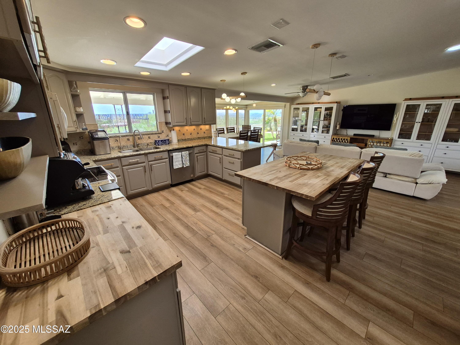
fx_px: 173
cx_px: 230
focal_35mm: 13
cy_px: 172
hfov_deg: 106.2
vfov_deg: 89.9
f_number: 2.2
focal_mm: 1.74
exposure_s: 1/120
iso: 64
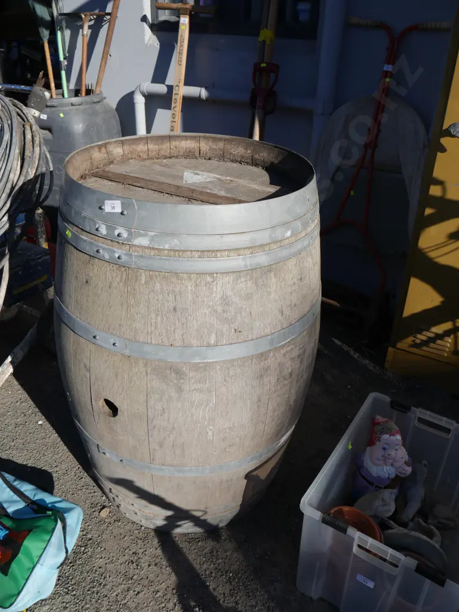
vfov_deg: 63.4
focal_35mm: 28
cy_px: 306
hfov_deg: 49.8
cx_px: 230
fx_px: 495
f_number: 8
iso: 200
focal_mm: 14
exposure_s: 1/500
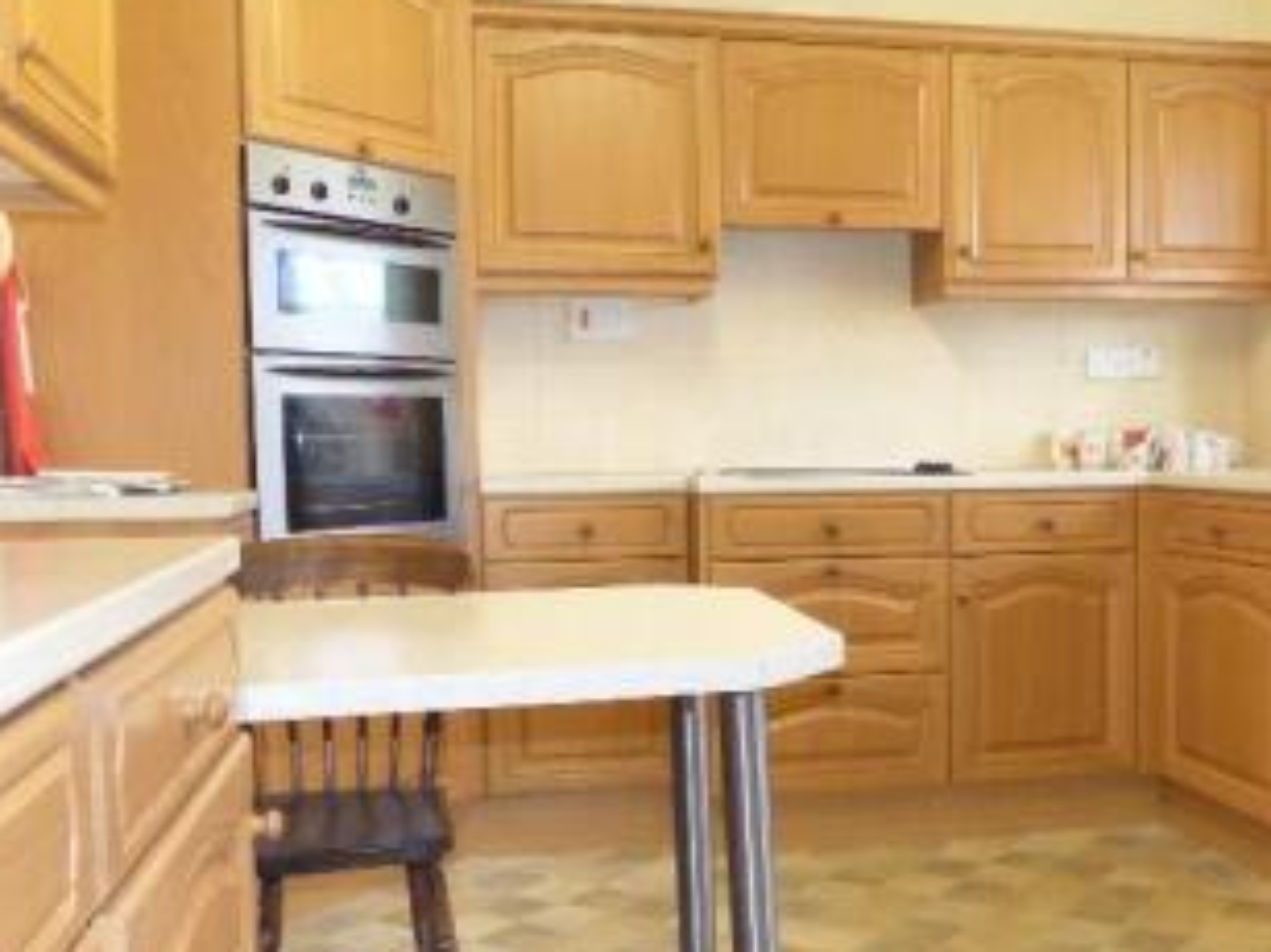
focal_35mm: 38
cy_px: 519
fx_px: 1395
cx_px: 768
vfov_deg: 37.7
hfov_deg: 48.7
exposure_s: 1/50
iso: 400
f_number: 2.8
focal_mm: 3.58
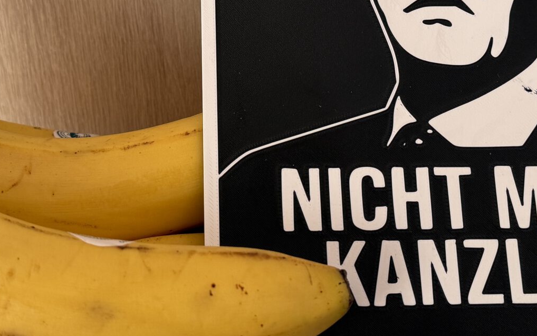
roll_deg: +0.0
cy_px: 98
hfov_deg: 32.0
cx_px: 280
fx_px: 937
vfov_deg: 20.2
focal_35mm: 64
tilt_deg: -20.6
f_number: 1.78
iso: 100
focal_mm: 6.76
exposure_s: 1/121
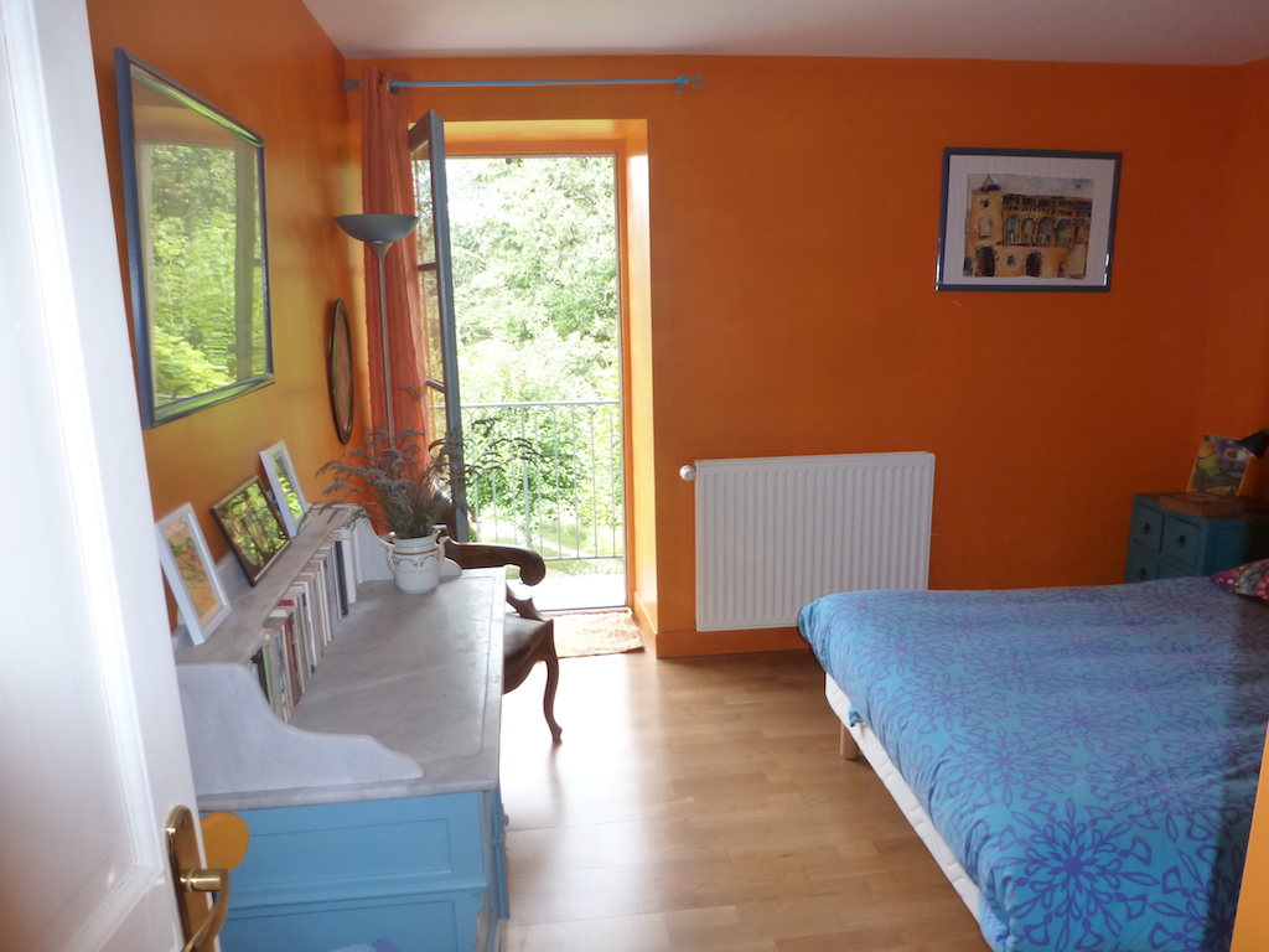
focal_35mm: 24
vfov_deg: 56.8
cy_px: 476
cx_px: 634
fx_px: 880
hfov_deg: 71.6
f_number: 3.3
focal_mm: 4.3
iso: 200
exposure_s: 1/60
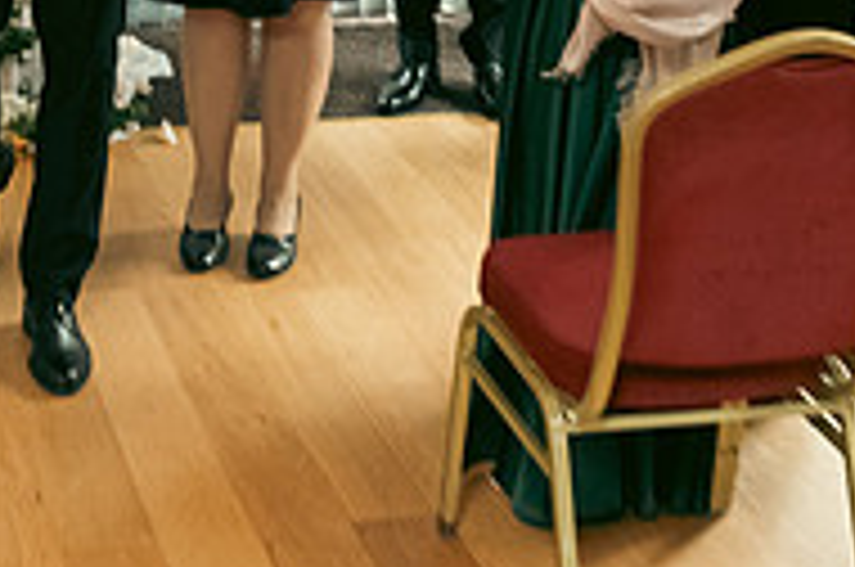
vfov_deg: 12.6
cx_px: 54
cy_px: -263
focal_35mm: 103
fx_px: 2442
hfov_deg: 19.4
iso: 1600
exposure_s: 1/160
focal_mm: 32
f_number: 3.5
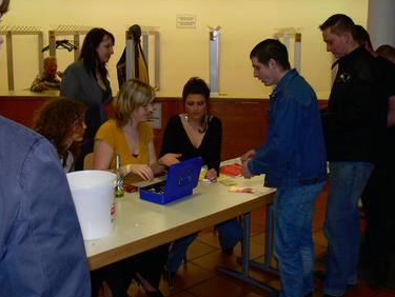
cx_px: 239
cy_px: 128
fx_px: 503
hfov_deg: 42.7
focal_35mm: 44
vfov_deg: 32.9
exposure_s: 1/30
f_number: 2.8
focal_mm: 7.4
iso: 100
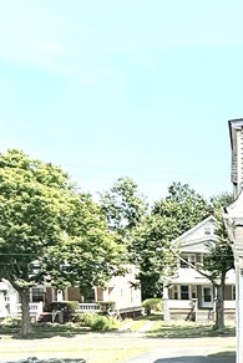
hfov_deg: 19.8
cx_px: 434
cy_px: 337
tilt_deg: -5.6
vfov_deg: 36.1
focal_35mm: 51
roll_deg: -0.8
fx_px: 516
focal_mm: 2.22
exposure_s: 1/2237
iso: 50
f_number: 2.2
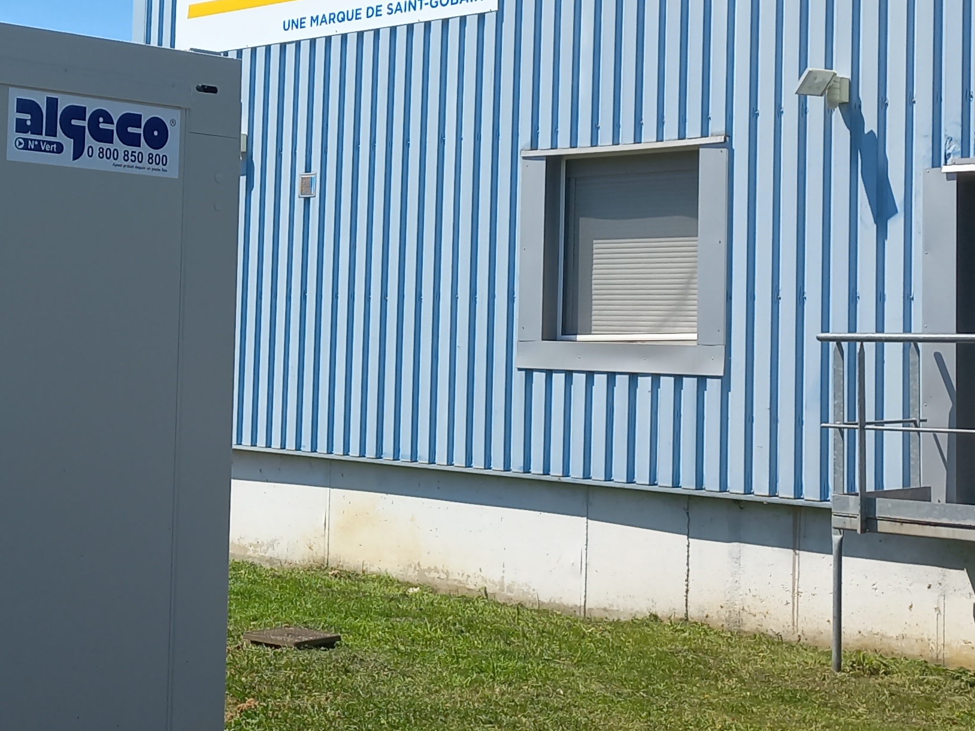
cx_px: 124
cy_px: 220
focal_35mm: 71
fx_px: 2000
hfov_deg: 26.6
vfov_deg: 20.6
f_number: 1.8
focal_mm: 4.6
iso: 25
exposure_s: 1/650
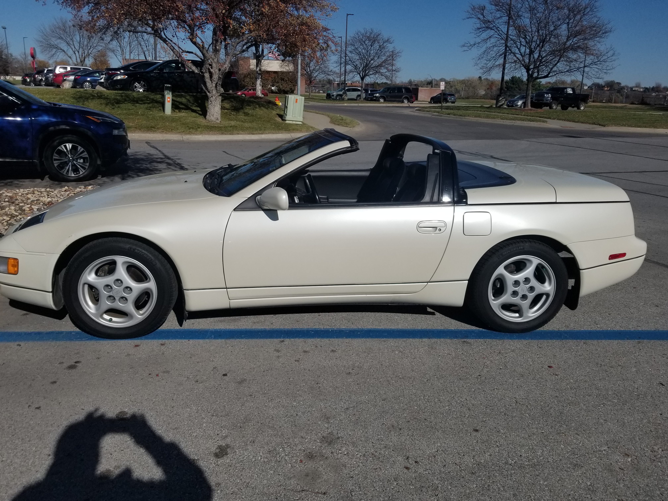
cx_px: 334
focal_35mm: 26
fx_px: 502
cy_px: 250
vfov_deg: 53.1
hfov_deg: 67.3
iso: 50
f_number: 1.7
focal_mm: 4.25
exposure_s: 1/9600
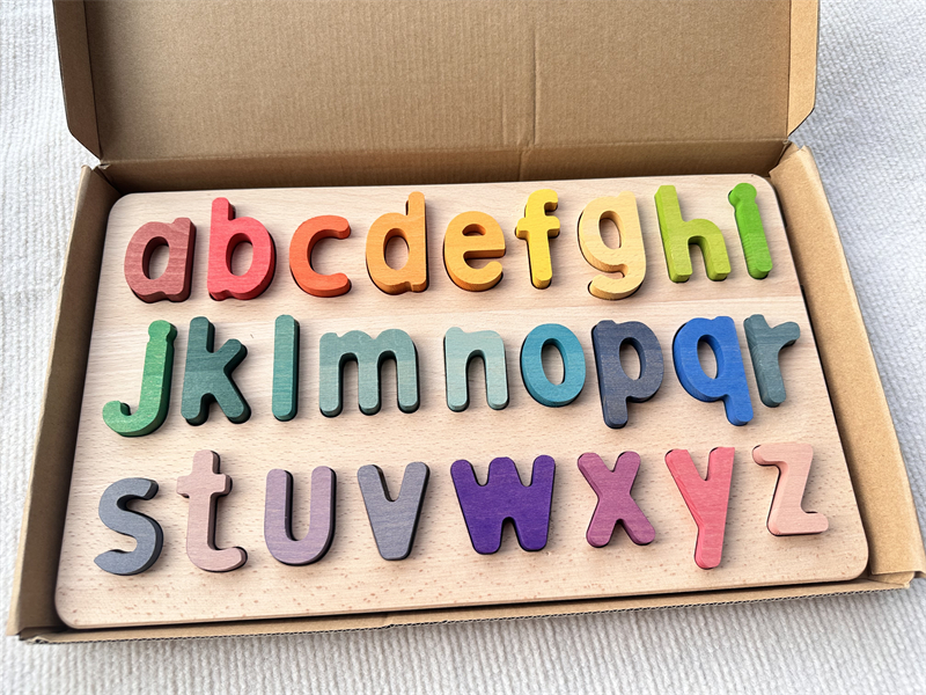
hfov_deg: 71.6
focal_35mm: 24
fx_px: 642
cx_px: 463
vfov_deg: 56.8
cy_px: 348
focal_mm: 6.86
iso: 80
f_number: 1.78
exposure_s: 1/491
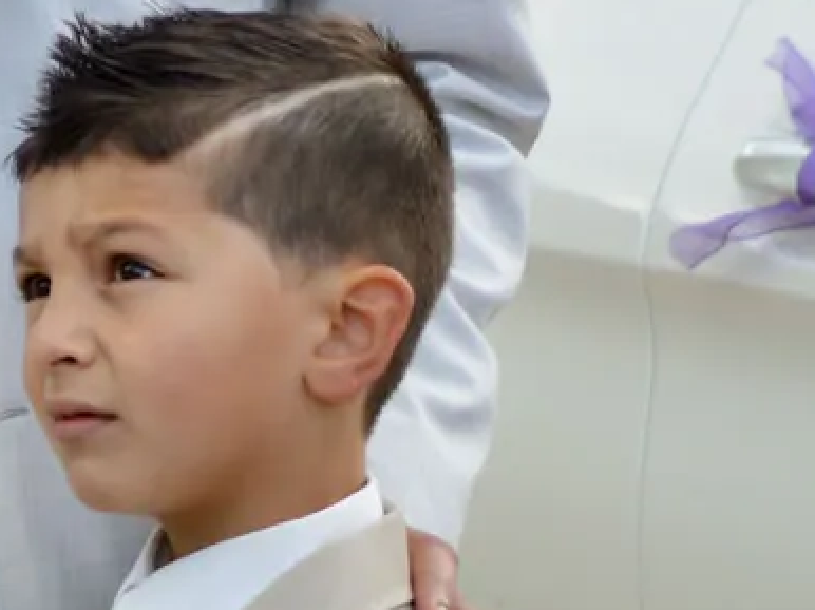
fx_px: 13506
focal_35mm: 574
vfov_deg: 2.6
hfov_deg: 3.4
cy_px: -535
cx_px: -1001
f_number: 5
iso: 100
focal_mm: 80
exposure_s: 1/125
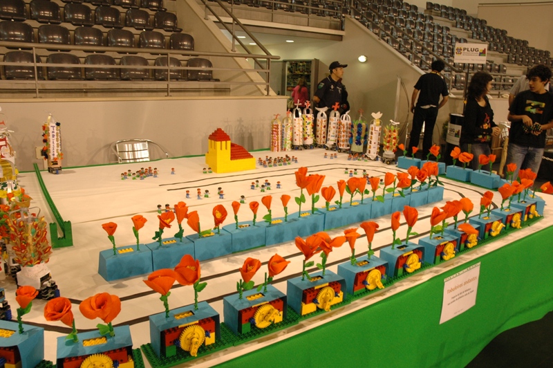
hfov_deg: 67.4
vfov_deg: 47.9
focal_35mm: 27
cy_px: 184
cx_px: 276
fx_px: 414
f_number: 5.6
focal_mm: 18
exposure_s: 1/30
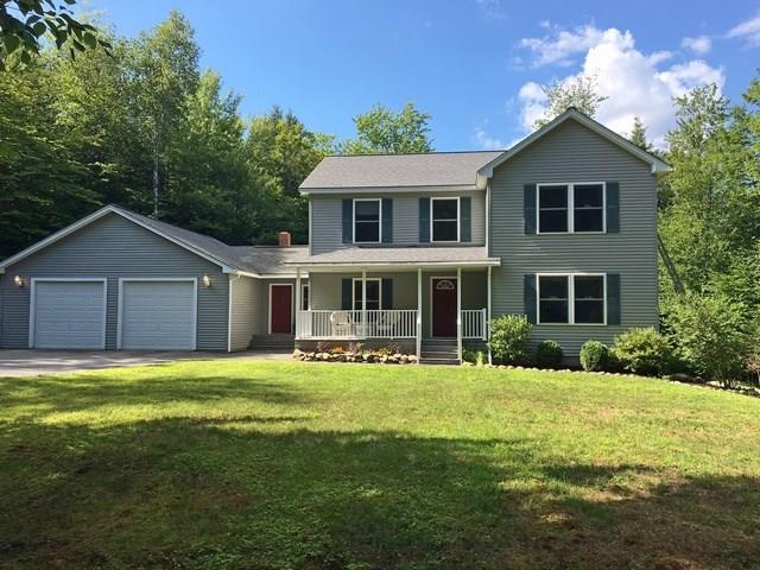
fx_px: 637
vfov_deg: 48.2
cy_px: 285
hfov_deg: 61.7
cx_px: 380
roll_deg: -0.4
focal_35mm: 29
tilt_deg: +2.5
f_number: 2.2
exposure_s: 1/950
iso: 25
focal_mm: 4.15
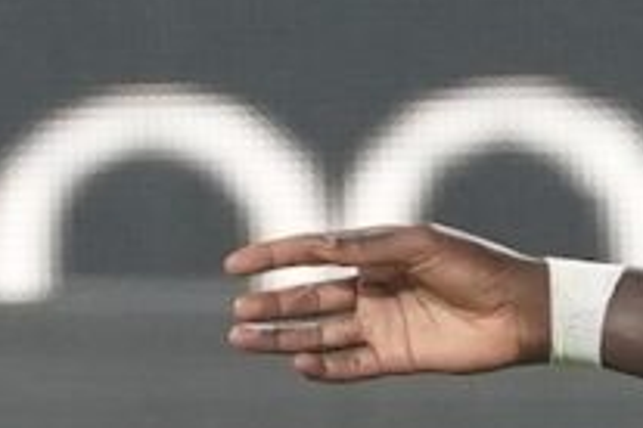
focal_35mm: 2222
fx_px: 39684
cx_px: 71
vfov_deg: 0.6
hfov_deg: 0.9
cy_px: 91
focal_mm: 300
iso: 2000
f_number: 2.8
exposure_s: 1/1250
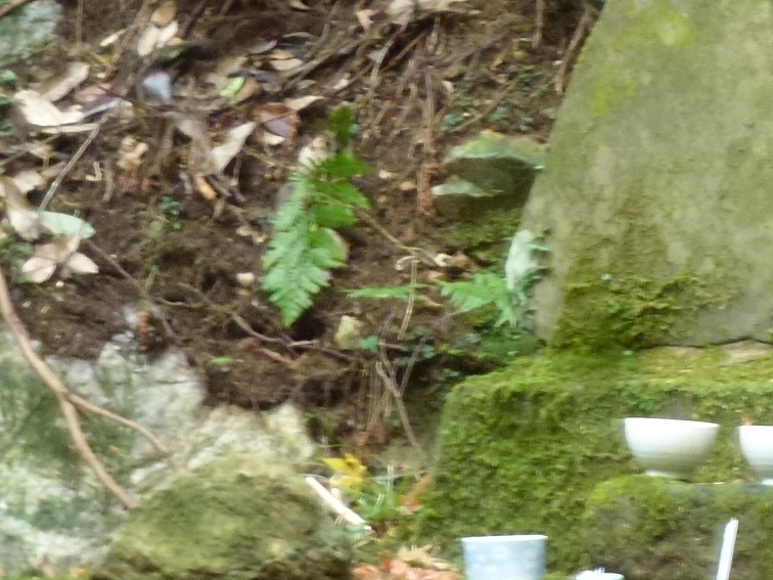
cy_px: -205
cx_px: 965
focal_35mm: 306
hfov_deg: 6.4
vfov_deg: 4.8
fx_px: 6833
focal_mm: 20.2
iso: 400
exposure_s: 1/4
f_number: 5.1
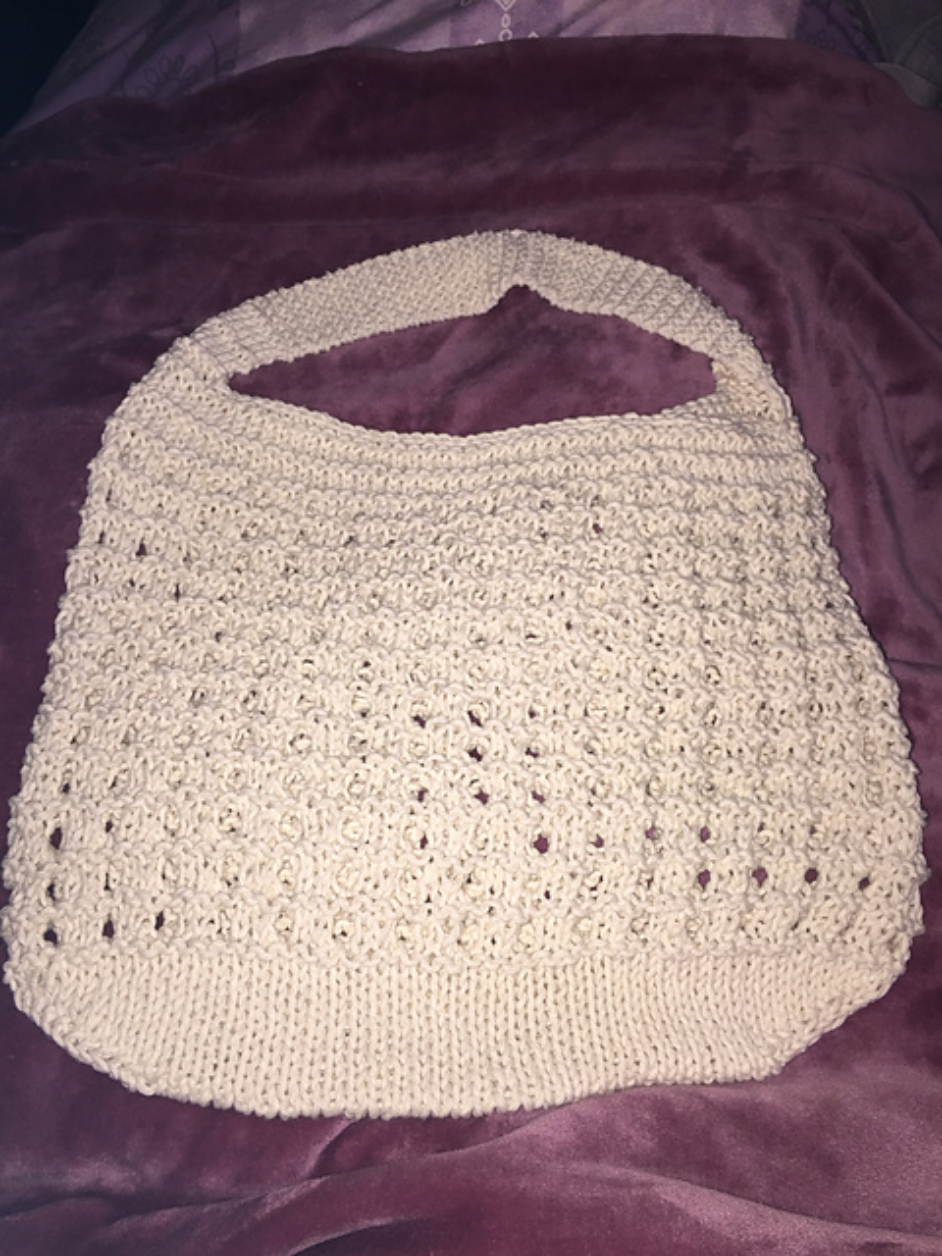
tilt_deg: -57.7
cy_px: 628
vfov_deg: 61.7
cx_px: 471
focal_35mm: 29
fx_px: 1052
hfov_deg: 48.2
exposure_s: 1/25
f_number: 2.2
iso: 32
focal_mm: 4.15
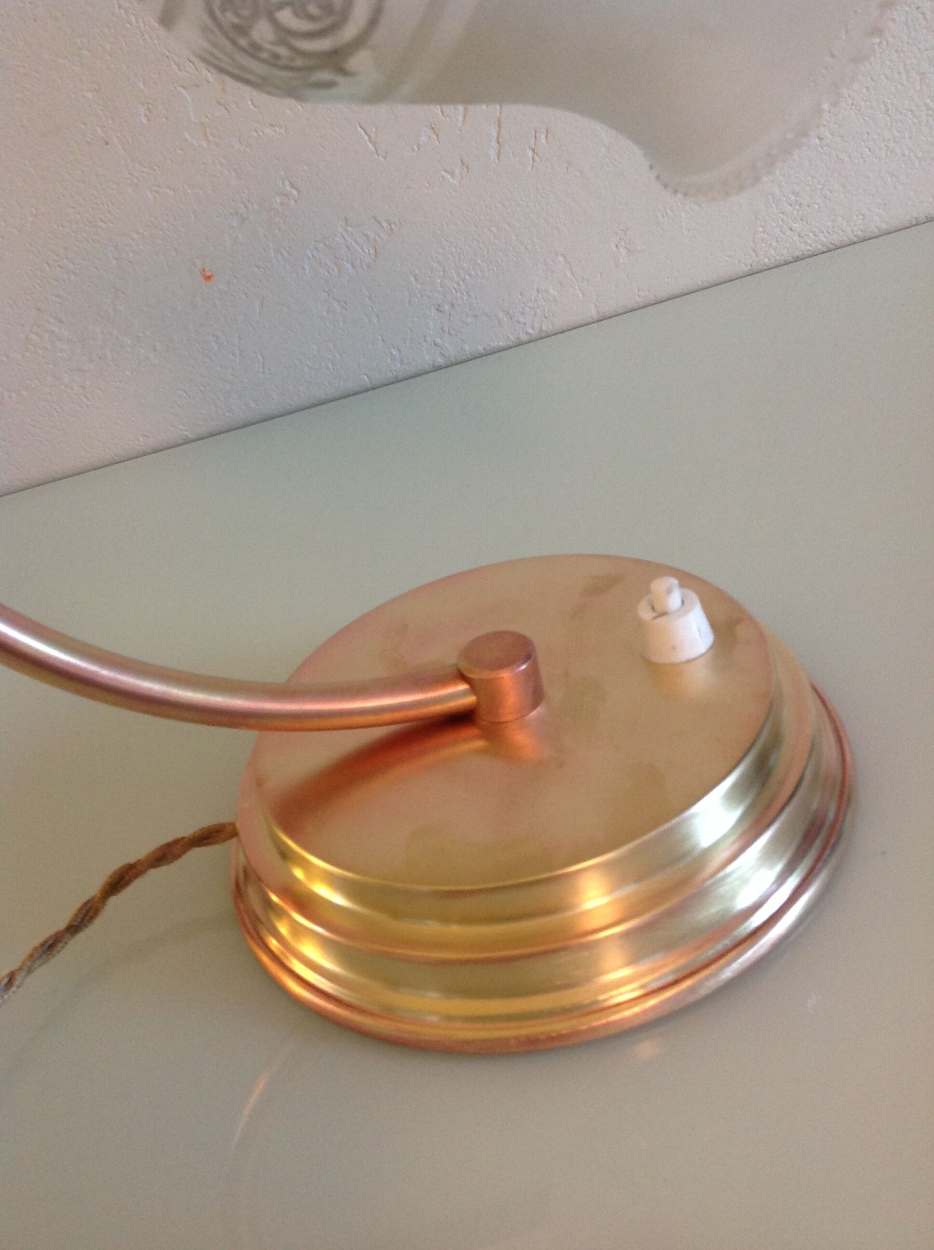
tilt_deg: -31.1
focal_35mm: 35
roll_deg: +16.8
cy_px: 625
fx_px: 1262
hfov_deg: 40.6
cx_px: 467
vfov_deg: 52.7
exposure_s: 1/15
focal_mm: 4.28
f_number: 2.4
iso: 160
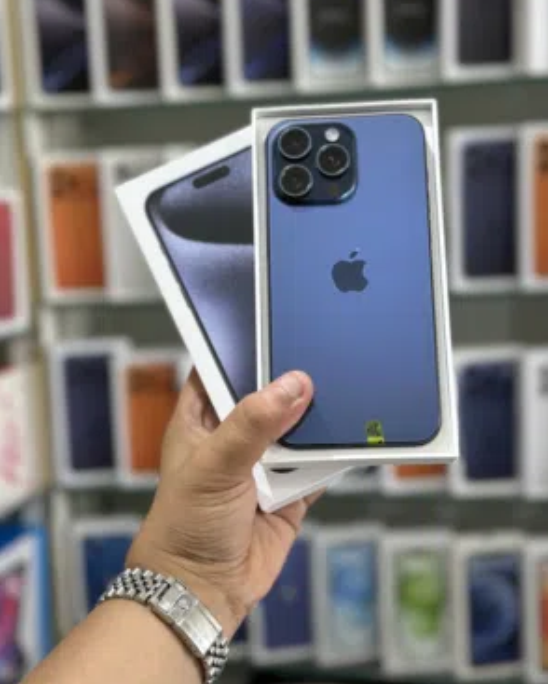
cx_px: 278
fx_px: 1033
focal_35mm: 51
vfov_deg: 36.6
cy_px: 317
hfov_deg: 29.7
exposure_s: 1/100
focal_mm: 6.86
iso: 80
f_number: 1.78
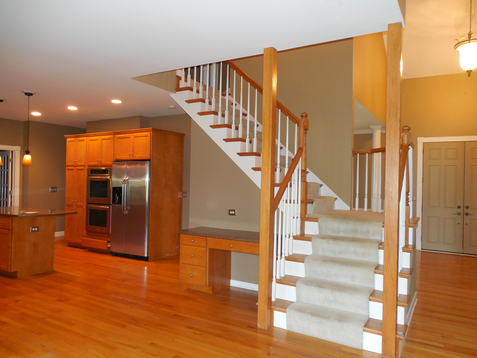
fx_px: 344
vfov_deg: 54.9
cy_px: 179
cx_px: 238
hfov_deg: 69.4
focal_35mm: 25
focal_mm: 4.5
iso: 500
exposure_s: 1/25
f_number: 3.3
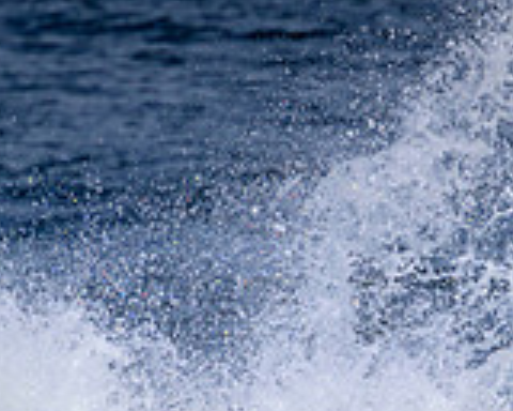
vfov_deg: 0.6
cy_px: 515
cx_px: 596
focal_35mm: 2725
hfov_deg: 0.7
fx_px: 41373
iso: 450
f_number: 11
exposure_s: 1/2000
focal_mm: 800
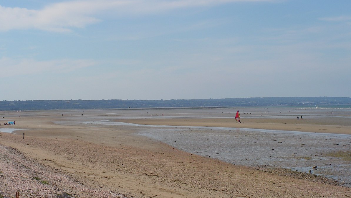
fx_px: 847
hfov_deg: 23.4
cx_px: 176
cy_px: 85
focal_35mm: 91
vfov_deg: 13.3
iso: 64
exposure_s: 1/640
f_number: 4.8
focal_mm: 13.9
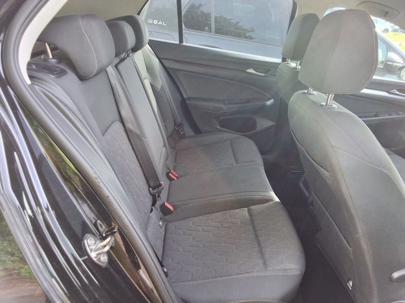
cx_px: 202
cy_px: 152
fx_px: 328
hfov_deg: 63.4
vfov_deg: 49.7
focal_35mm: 28
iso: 50
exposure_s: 1/100
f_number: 1.9
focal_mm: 2.91
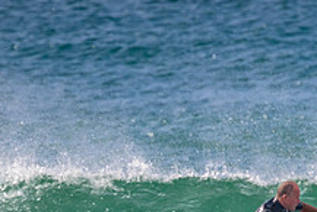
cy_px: 229
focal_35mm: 2140
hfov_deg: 1.0
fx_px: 18856
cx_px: 286
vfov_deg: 0.6
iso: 800
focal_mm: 800
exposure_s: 1/2000
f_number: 11
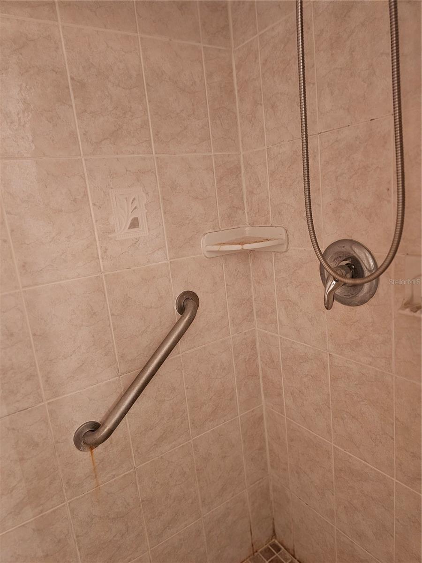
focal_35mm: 23
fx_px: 374
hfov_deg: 58.9
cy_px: 282
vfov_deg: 73.9
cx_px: 211
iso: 500
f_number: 1.7
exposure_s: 1/40
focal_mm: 6.3
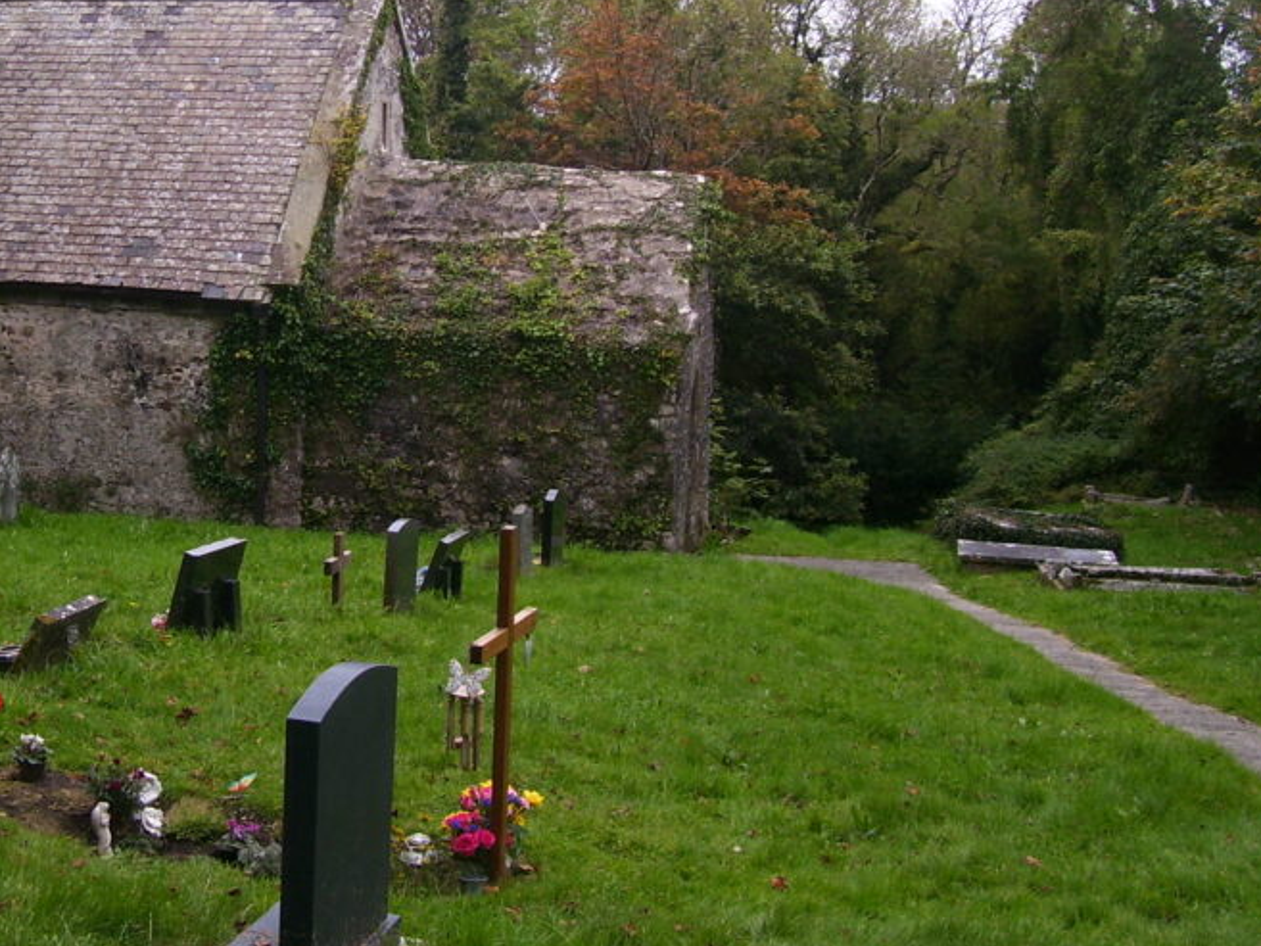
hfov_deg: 35.3
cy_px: 319
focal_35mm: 53
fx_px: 1931
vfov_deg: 27.4
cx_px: 305
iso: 80
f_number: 2.7
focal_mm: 5.6
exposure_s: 1/60
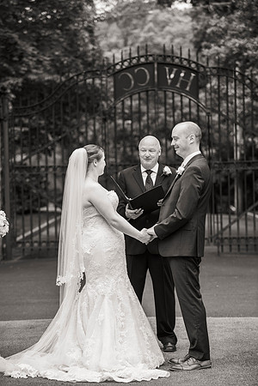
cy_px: 193
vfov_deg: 17.1
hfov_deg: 11.4
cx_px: 129
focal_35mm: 120
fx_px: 1290
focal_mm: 120
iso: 800
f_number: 4
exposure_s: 1/500
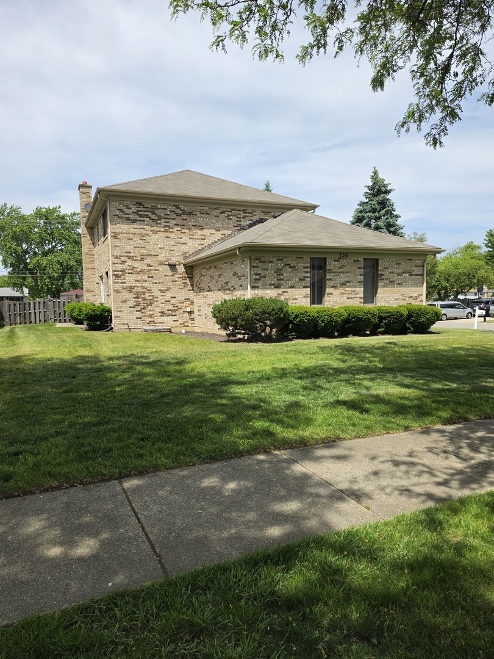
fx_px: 438
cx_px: 247
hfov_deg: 58.9
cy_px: 330
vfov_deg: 73.9
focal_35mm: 23
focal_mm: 6.5
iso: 64
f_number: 1.4
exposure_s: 1/6352
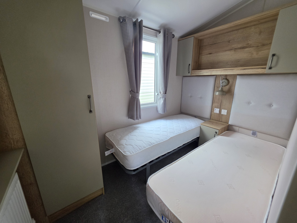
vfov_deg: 89.9
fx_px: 112
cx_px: 148
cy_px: 112
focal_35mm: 13
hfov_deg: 106.2
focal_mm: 2.2
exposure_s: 1/100
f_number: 1.9
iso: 100
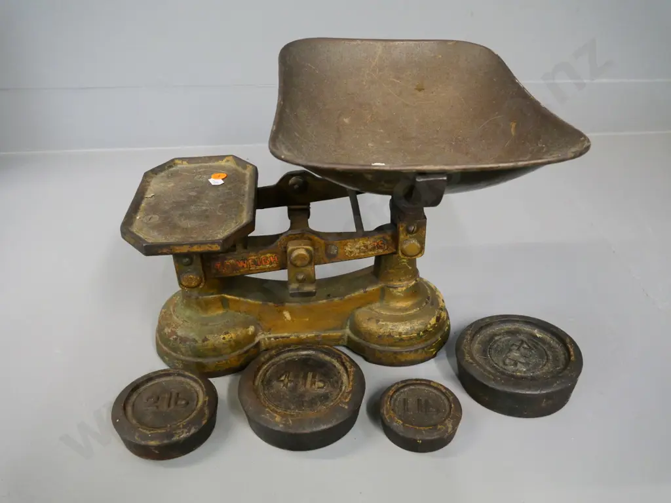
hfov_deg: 54.0
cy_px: 252
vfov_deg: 41.8
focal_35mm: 34
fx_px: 659
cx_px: 336
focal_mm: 17
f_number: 5
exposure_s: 1/60
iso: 3200
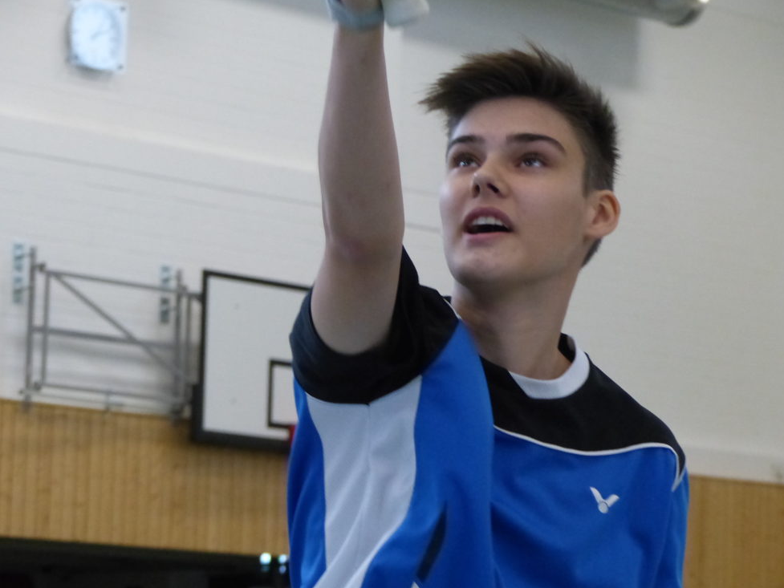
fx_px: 3443
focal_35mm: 152
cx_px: 384
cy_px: 294
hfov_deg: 13.0
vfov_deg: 9.8
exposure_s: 1/320
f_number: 2.8
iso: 800
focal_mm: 26.1
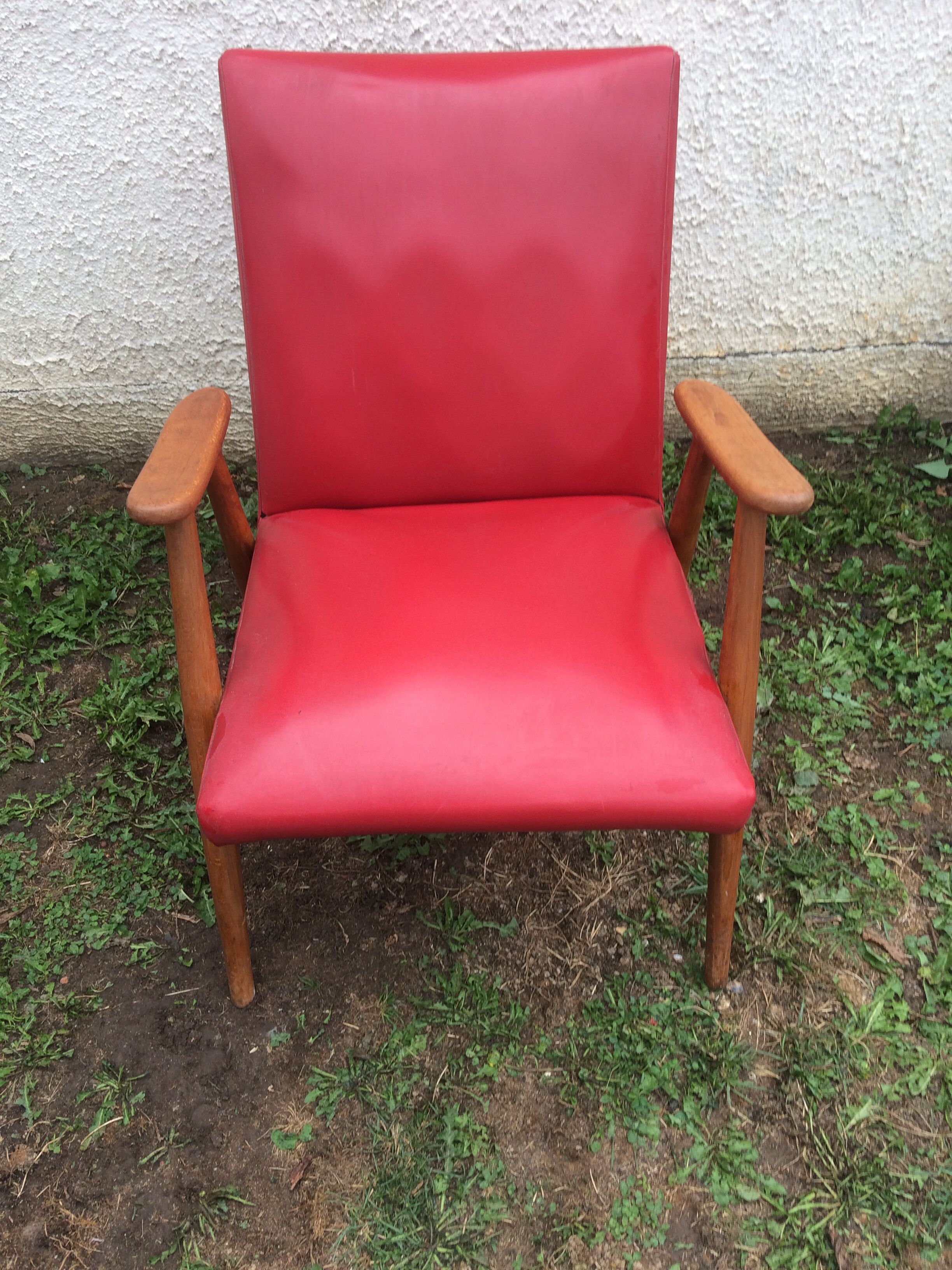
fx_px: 1063
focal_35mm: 29
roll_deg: +2.3
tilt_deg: -43.3
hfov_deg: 48.2
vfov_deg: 61.7
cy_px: 635
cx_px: 476
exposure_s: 1/100
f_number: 2.2
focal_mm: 4.15
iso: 40
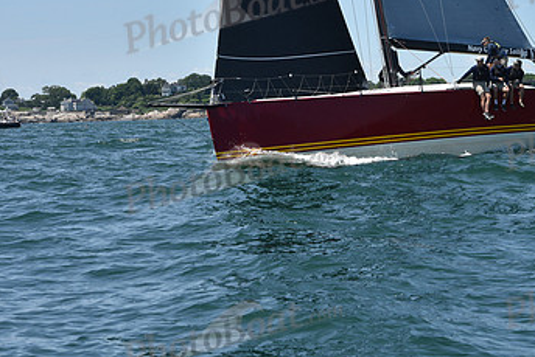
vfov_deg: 11.6
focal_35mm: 118
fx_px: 1755
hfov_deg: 17.2
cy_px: 72
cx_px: 425
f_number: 8
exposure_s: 1/1000
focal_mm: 70
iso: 250
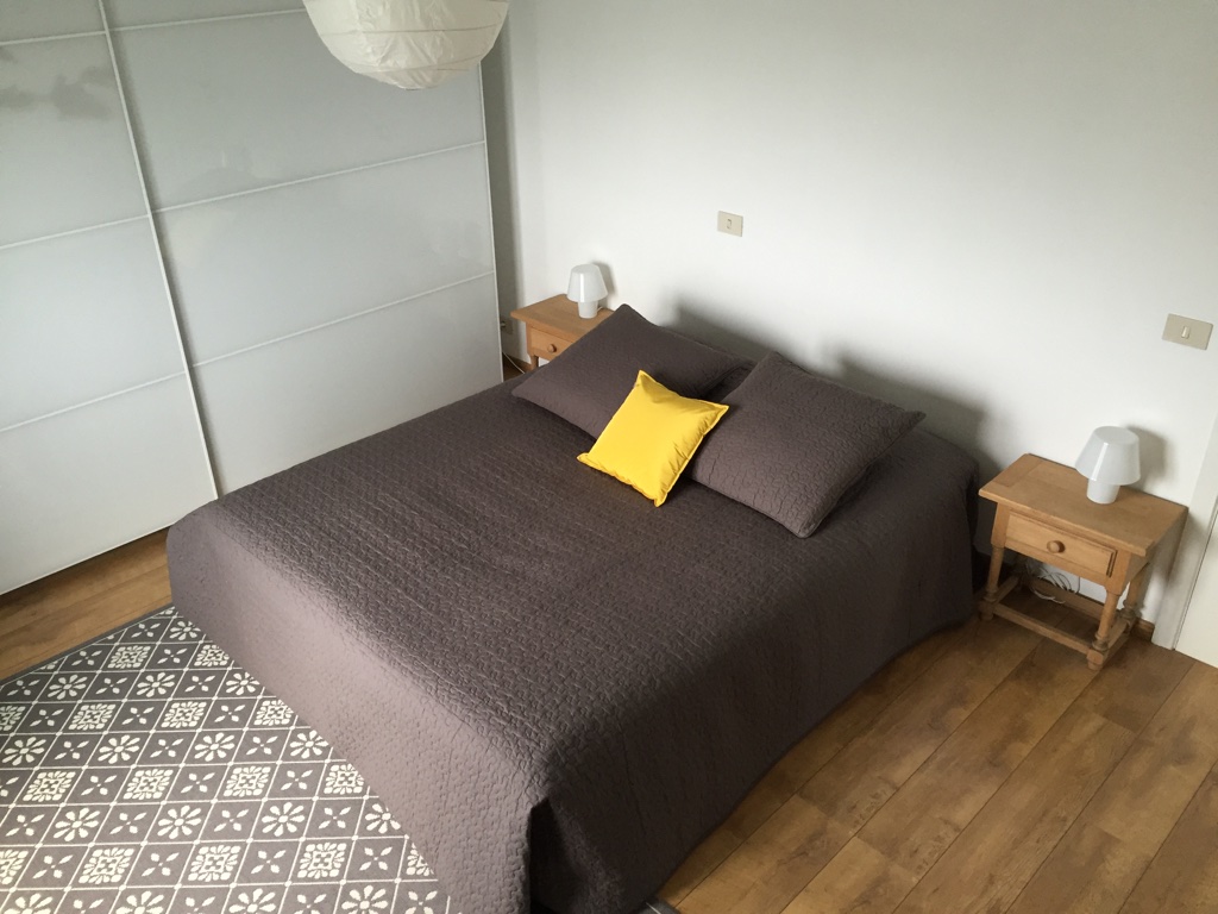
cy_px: 457
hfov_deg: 61.7
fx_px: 1020
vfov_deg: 48.2
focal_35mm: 29
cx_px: 609
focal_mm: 4.15
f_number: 2.2
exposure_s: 1/33
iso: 125
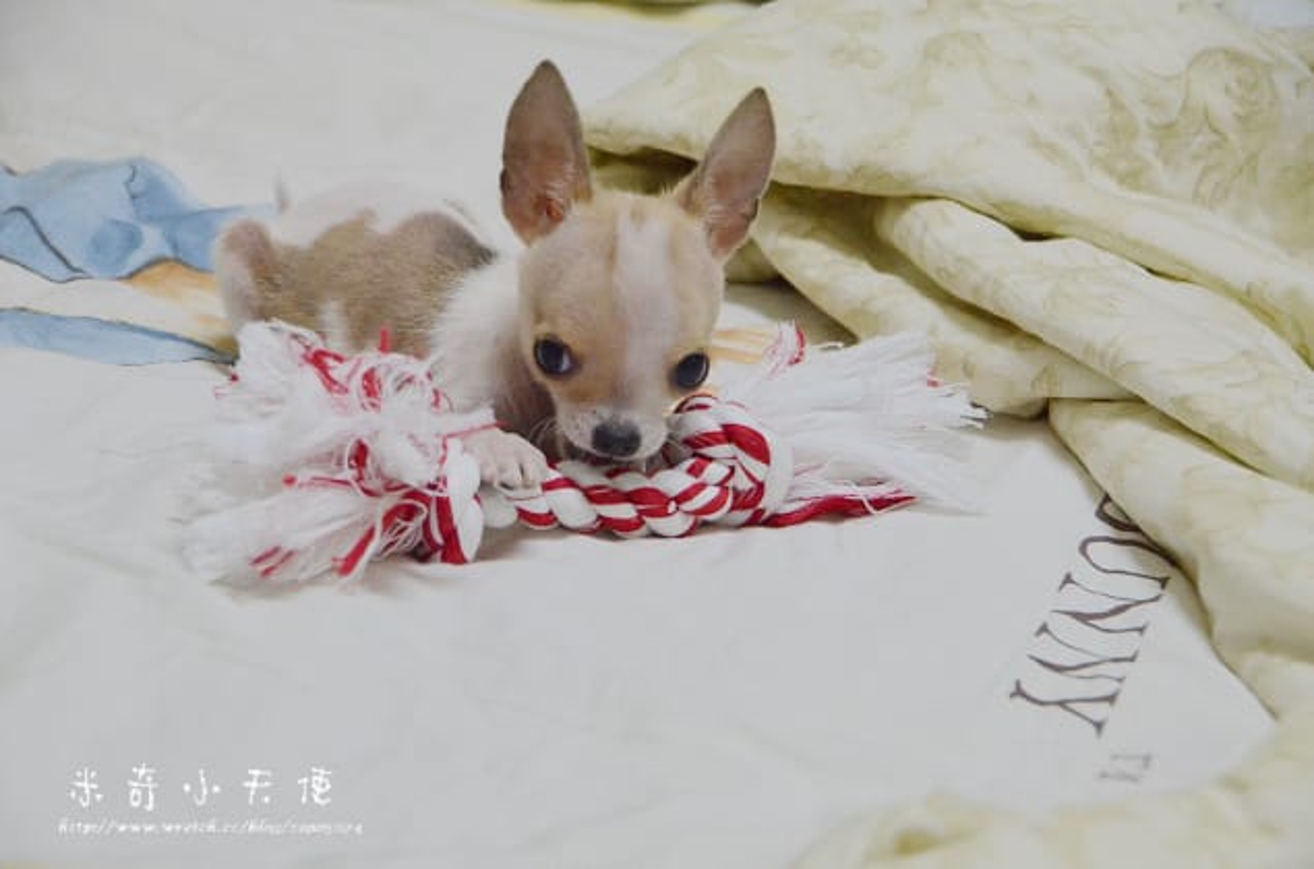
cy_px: 434
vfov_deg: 13.0
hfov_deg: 19.5
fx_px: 3823
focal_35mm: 105
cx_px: 657
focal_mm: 70
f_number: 5.3
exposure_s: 1/125
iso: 2500
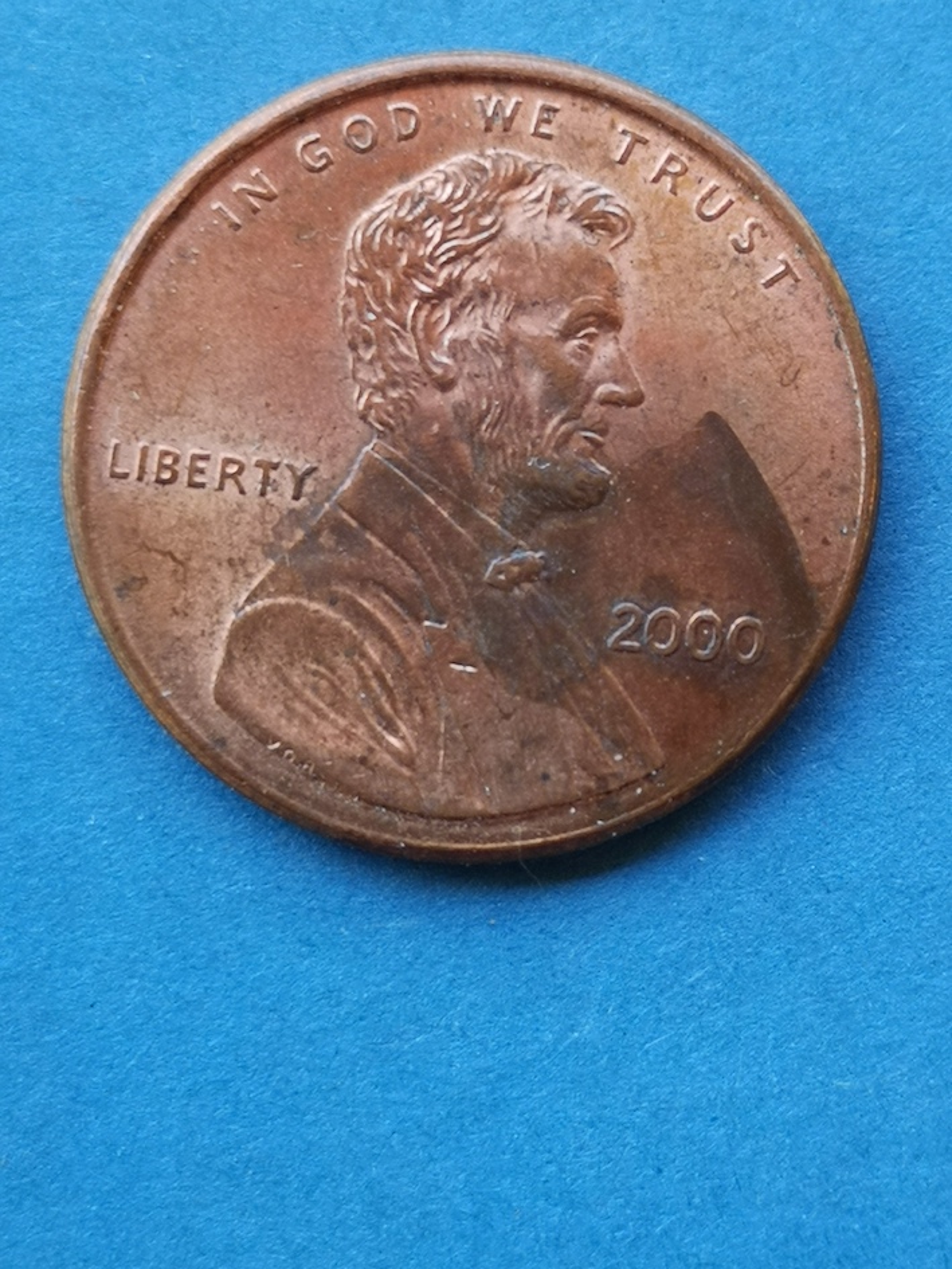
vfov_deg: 23.3
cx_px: 476
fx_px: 3079
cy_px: 634
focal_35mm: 84
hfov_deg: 17.6
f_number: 1.8
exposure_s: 1/122
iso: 50
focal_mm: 5.58
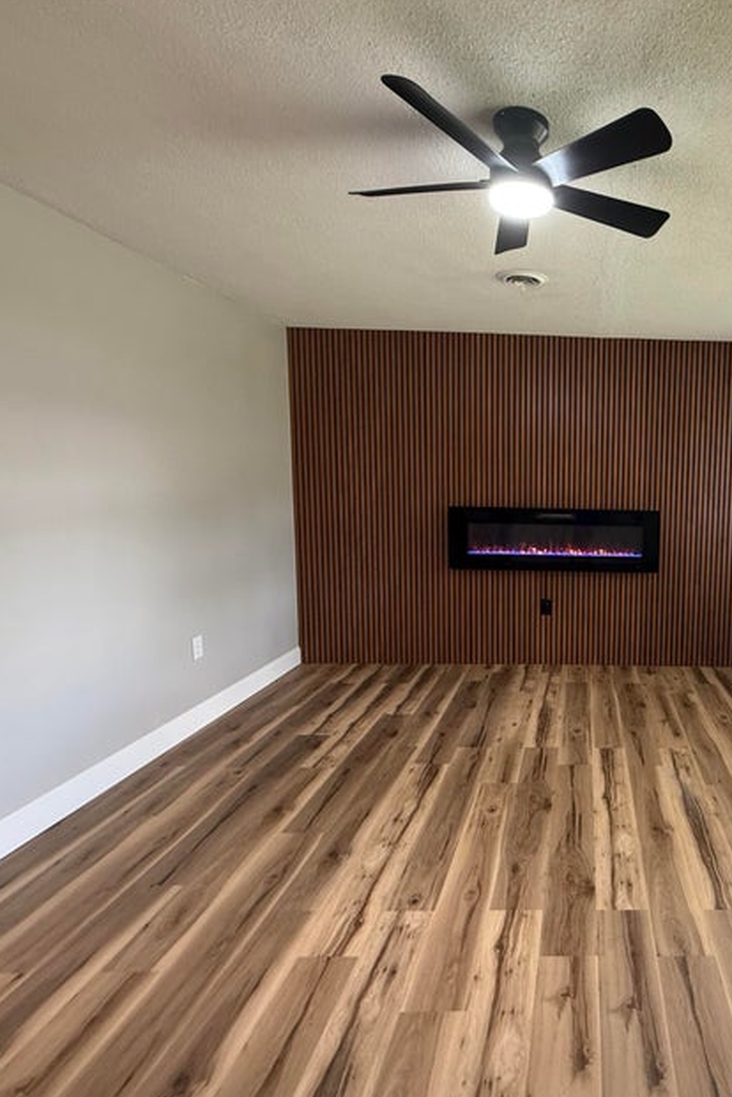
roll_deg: -1.2
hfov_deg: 56.4
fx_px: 610
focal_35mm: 20
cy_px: 542
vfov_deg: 84.0
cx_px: 607
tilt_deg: -5.3
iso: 320
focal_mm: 2.22
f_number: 2.2
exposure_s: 1/69
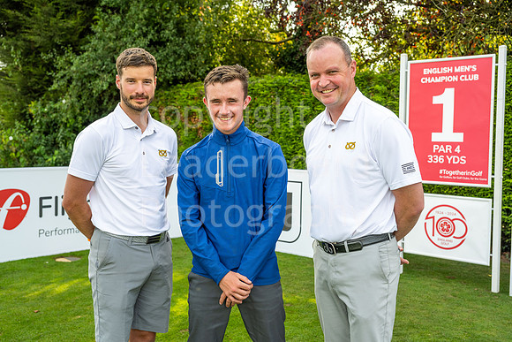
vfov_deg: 34.2
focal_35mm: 39
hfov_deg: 49.5
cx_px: 256
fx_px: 555
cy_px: 171
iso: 250
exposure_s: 1/400
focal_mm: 39
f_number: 4.5
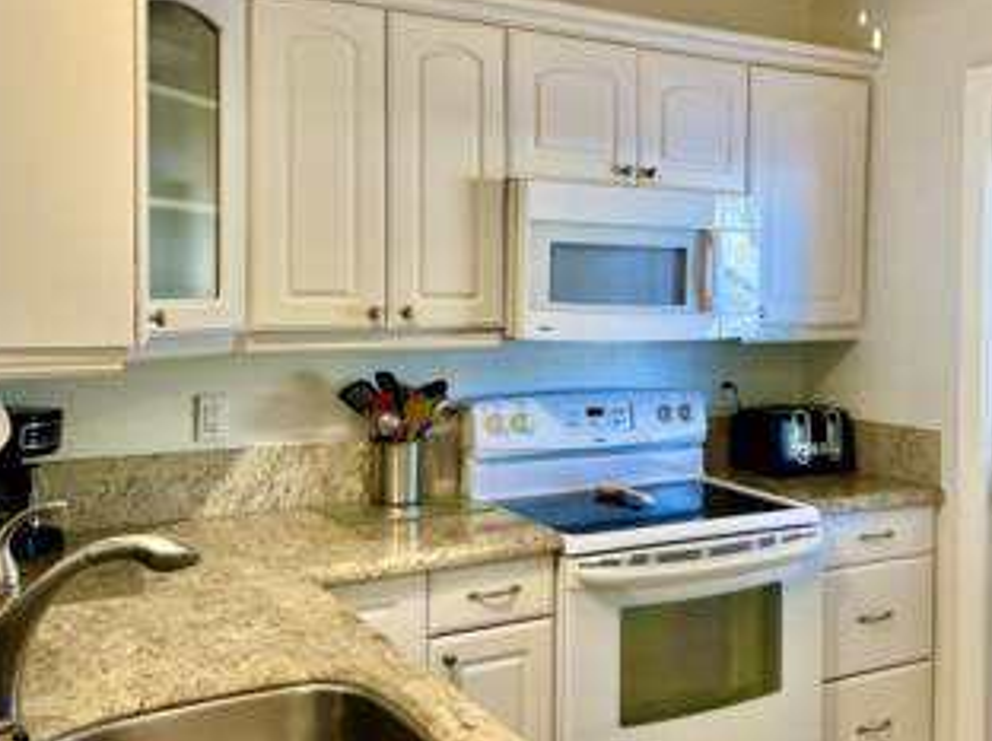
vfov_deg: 35.8
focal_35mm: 40
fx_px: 1145
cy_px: 301
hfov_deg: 45.9
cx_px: 687
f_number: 1.5
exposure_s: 1/120
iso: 80
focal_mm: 5.7
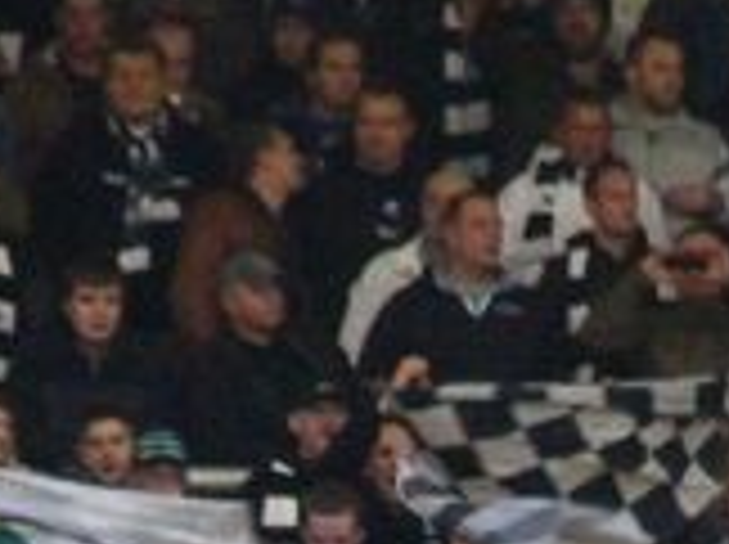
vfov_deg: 1.0
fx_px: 30638
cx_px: 742
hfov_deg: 1.4
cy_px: 659
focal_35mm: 1457
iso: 800
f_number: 3.8
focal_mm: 73.6
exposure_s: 1/125
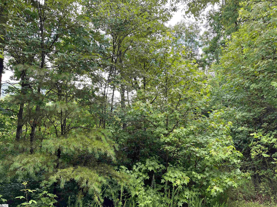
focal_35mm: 26
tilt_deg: +12.4
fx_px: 208
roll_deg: +0.5
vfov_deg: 53.1
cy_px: 104
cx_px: 138
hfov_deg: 67.3
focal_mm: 5.1
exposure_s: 1/223
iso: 50
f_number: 1.6
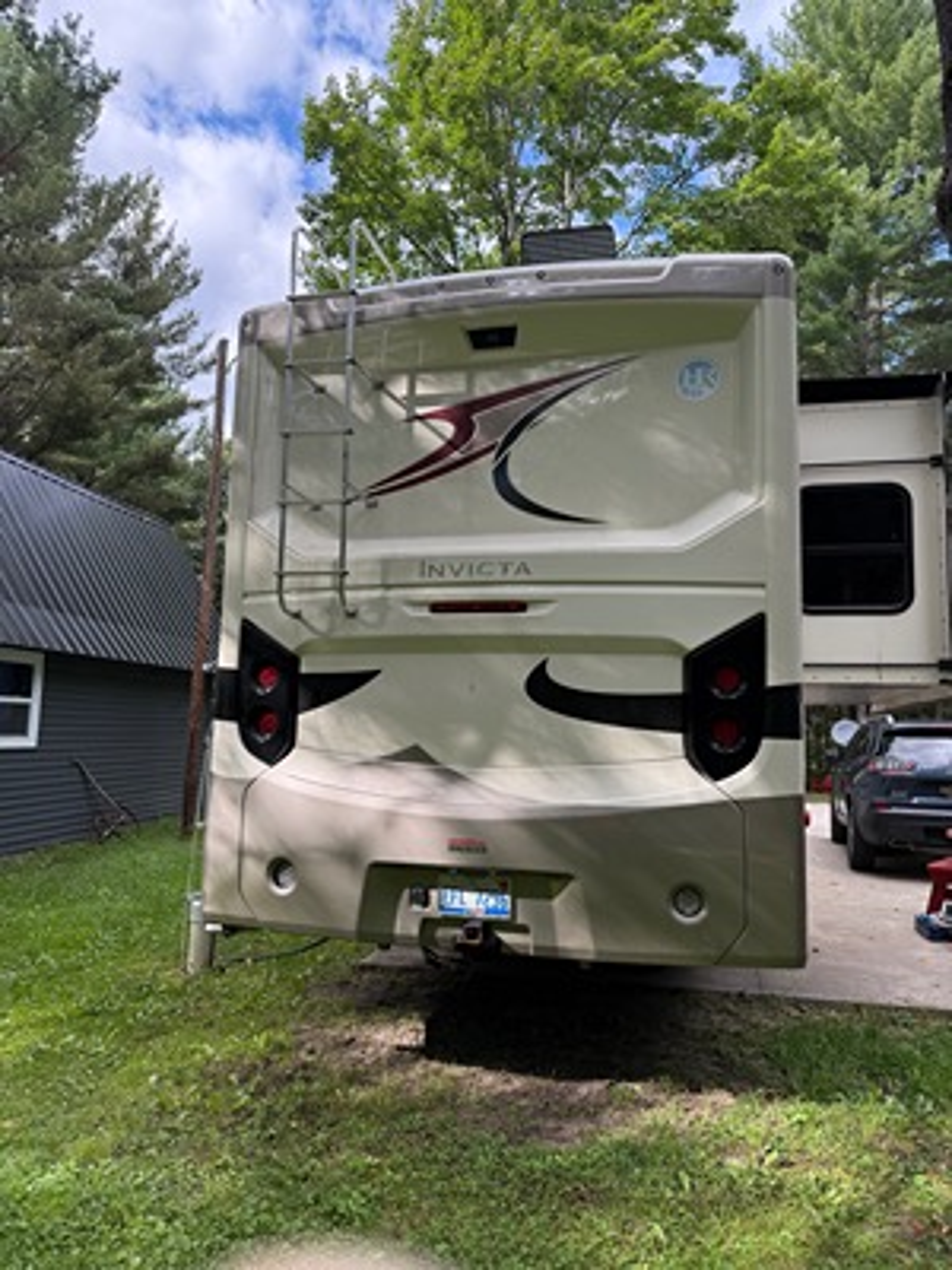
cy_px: 635
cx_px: 476
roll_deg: -3.2
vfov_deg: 71.6
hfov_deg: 56.8
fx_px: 880
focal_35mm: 24
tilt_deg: +5.3
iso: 100
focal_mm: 6.76
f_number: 1.78
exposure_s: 1/602
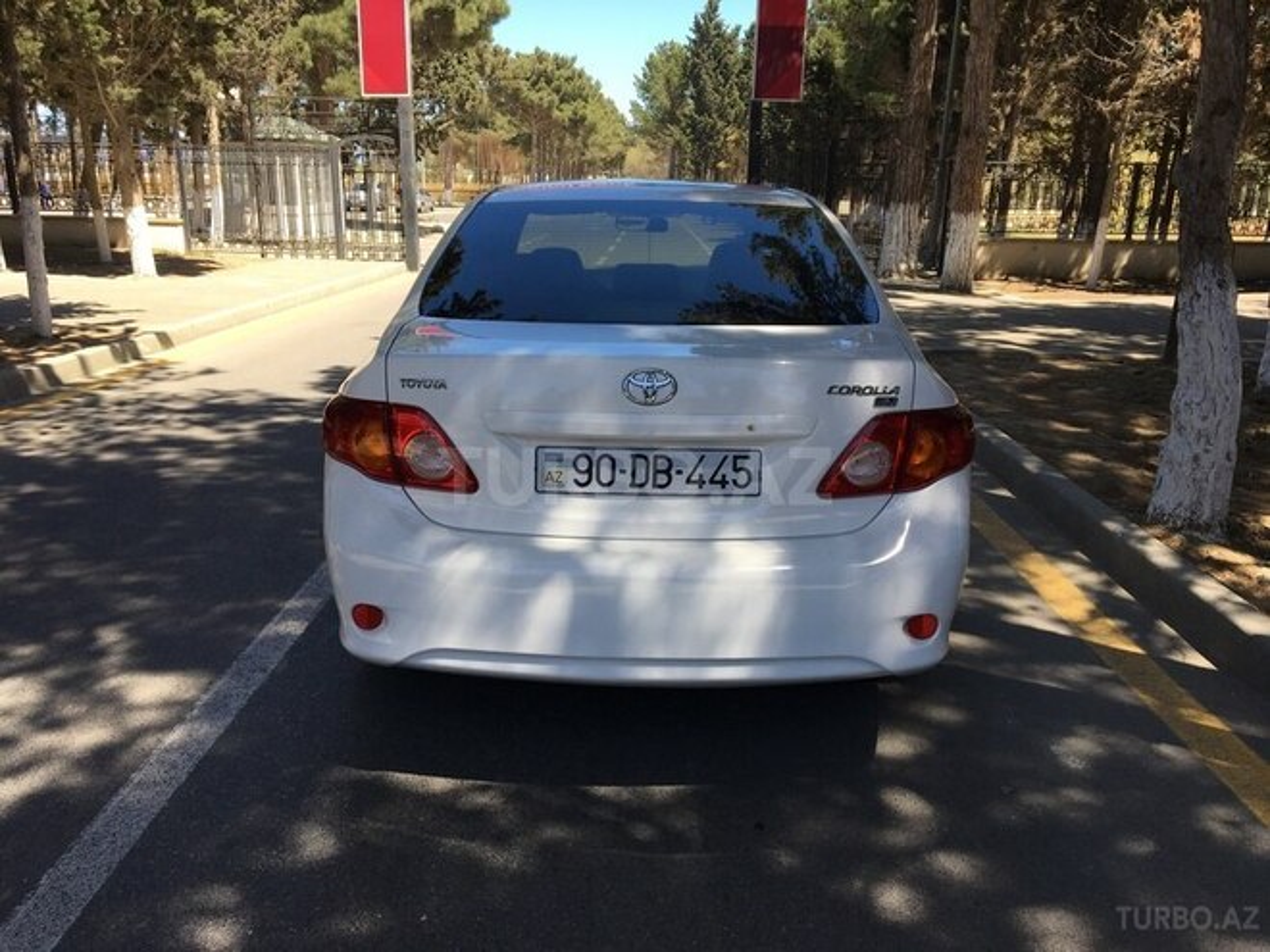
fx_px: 1064
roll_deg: -1.3
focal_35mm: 29
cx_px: 635
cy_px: 476
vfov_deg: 48.2
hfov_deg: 61.7
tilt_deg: -16.6
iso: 25
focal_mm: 4.15
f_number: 2.2
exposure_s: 1/565
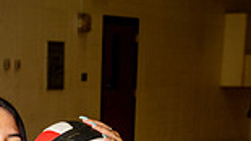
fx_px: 891
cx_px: 84
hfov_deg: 16.0
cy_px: 355
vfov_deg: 8.2
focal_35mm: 134
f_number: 7.1
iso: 400
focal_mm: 44
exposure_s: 1/250
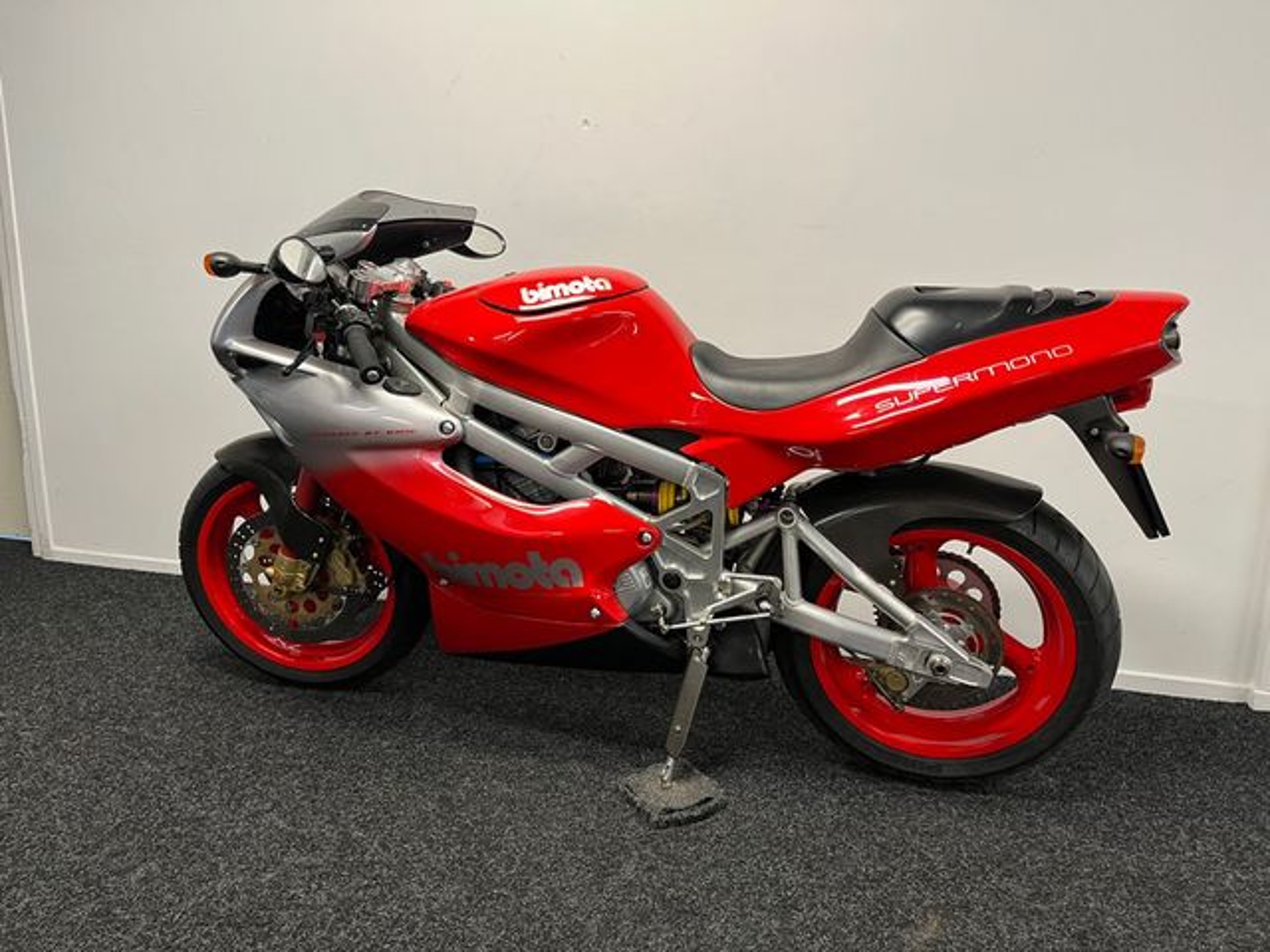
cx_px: 635
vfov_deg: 53.1
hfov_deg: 67.3
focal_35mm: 26
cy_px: 476
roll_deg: -0.8
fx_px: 954
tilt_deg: -12.3
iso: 100
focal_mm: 5.1
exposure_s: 1/50
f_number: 1.6
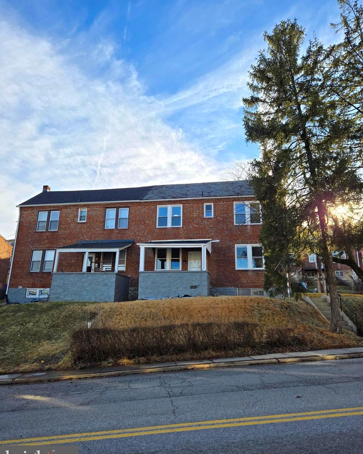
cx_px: 182
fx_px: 322
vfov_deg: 70.3
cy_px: 229
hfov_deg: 58.8
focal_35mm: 24
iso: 25
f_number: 1.8
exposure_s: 1/1529
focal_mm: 5.4
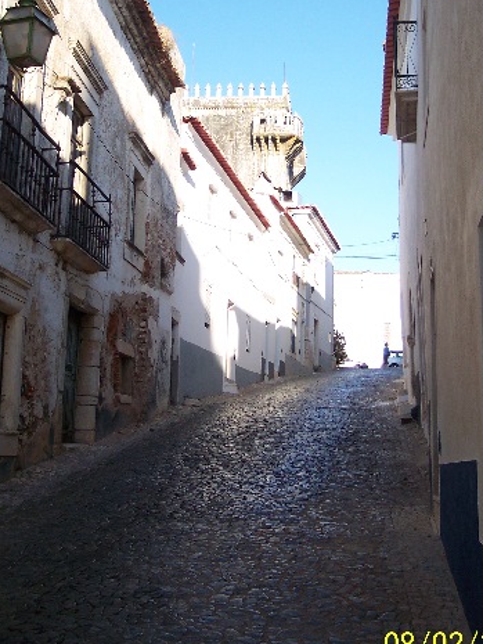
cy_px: 284
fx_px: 911
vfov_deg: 38.8
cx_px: 298
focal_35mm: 49
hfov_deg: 29.6
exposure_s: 1/700
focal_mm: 8
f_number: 2.8
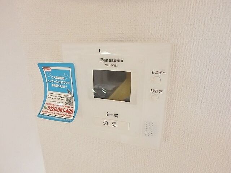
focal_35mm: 21
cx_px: 116
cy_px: 86
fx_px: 140
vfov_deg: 63.4
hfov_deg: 79.0
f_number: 3.5
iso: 500
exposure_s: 1/30
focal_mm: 3.7
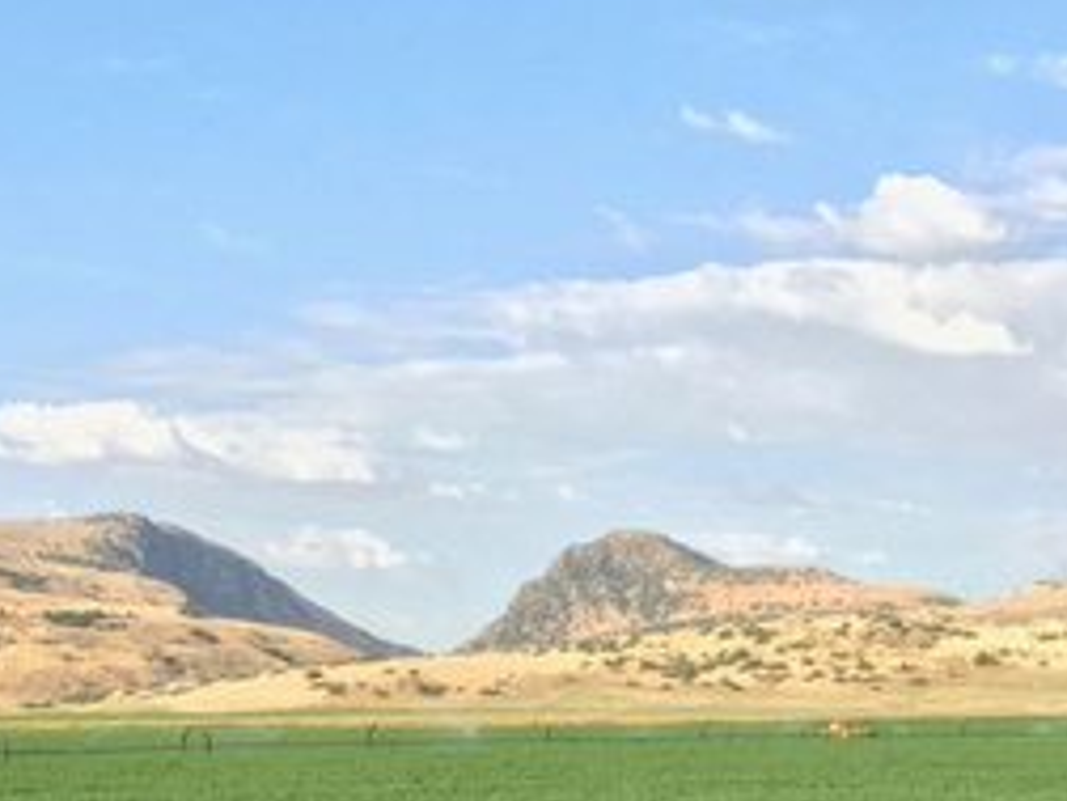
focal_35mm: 71
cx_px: 559
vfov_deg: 20.4
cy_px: 704
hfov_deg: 27.4
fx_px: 2188
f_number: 1.8
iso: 20
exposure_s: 1/879
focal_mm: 3.99
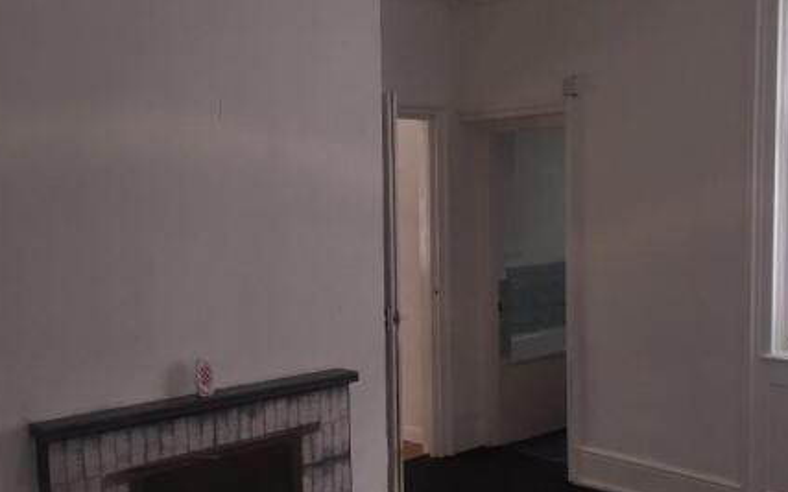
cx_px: 510
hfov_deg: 46.6
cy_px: 281
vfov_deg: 30.5
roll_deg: +0.1
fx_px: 902
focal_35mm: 42
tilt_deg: -6.0
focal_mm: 4.15
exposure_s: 1/30
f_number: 2.2
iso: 64
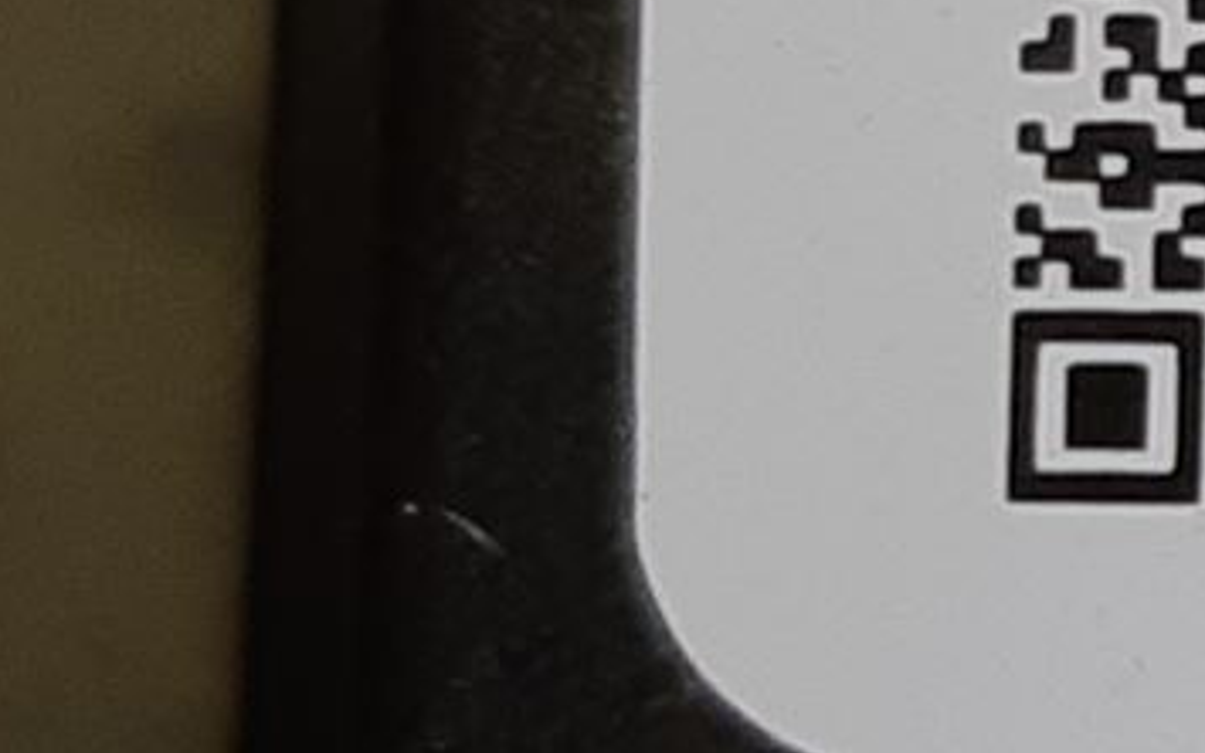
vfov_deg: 8.2
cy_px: -109
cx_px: 2400
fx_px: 5222
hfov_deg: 11.8
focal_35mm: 159
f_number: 1.7
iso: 40
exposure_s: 1/107
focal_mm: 3.93
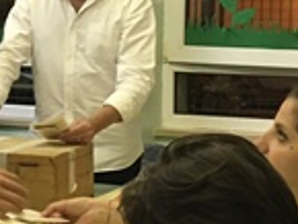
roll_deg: +0.8
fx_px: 1103
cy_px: 107
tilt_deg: -7.7
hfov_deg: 14.8
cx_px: -66
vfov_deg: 11.6
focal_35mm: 128
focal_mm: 4.15
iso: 160
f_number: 2.2
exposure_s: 1/33
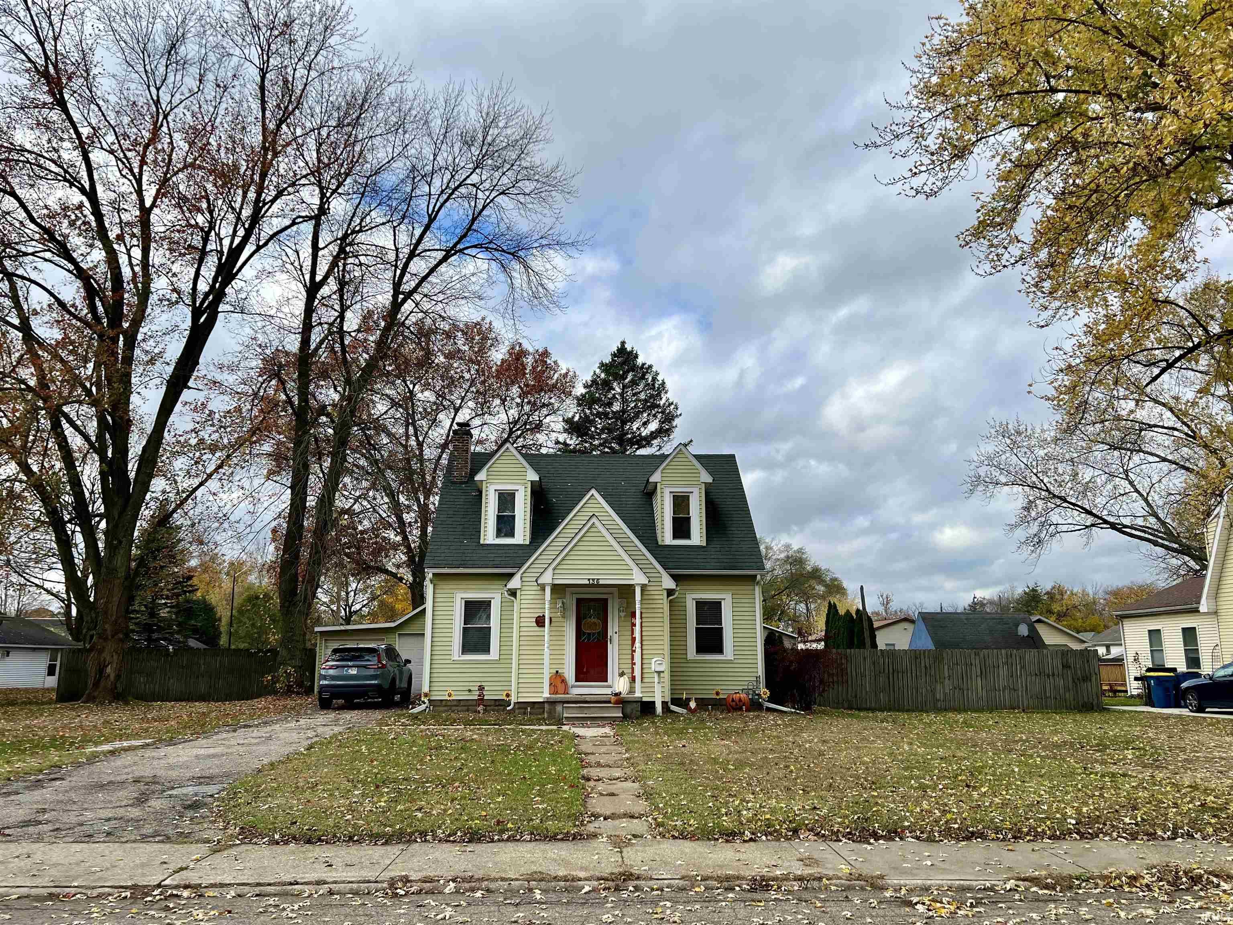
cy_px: 462
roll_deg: -0.2
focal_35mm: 26
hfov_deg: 67.3
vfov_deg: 53.1
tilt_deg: +11.9
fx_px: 926
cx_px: 616
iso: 50
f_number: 1.5
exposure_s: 1/4630
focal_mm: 5.7
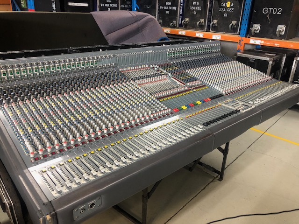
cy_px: 112
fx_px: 242
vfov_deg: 49.7
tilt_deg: -22.9
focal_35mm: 28
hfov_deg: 63.4
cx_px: 150
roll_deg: -2.6
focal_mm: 3.99
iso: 64
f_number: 1.8
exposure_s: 1/17
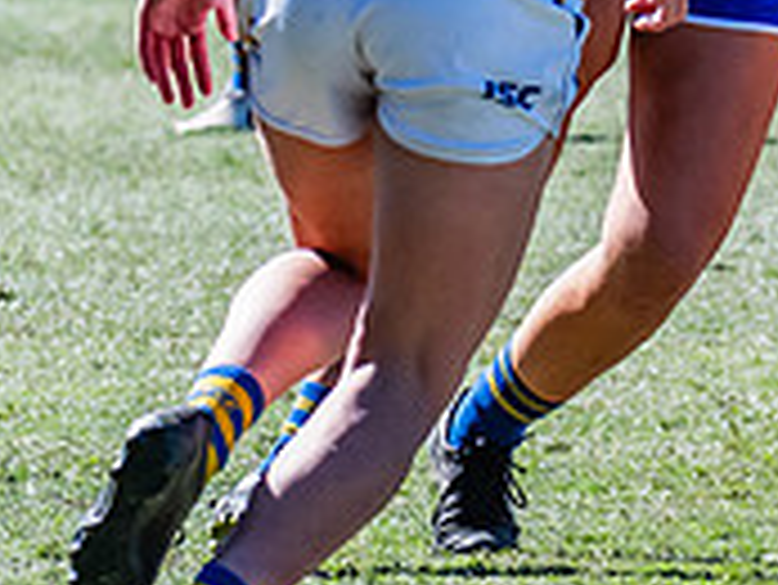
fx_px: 26786
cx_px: 1238
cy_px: 22
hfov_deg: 1.7
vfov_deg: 1.3
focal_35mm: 1191
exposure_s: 1/1600
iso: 800
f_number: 8
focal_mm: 220
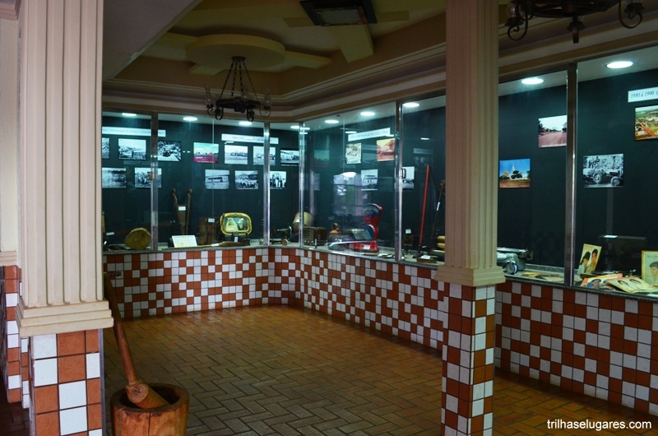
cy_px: 218
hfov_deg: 62.0
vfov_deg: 43.4
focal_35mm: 30
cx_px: 329
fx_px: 547
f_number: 7.1
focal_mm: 20
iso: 800
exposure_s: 1/15
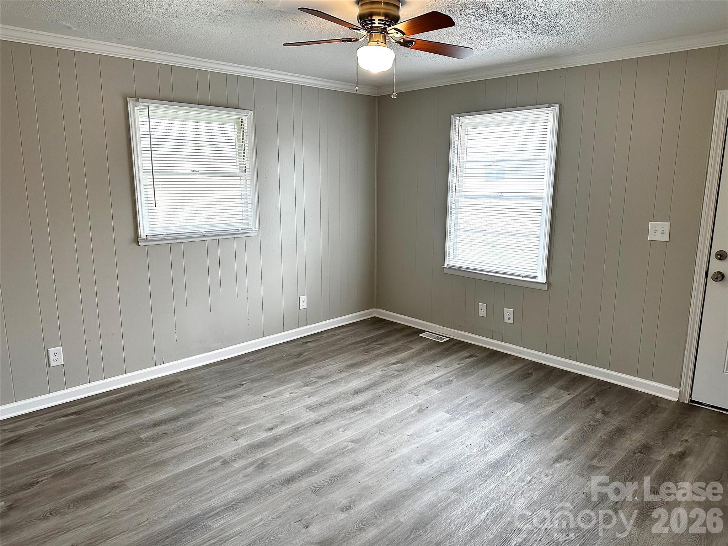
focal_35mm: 24
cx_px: 364
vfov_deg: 56.8
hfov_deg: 71.6
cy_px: 273
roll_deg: +0.0
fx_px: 505
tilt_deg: -8.8
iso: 160
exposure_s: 1/120
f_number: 1.78
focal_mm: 6.86
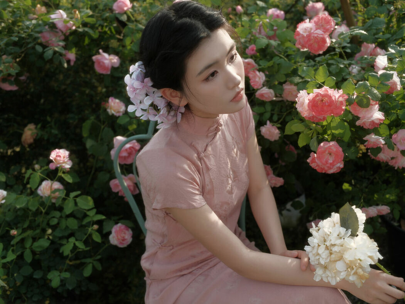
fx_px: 468
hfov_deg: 46.8
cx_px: 202
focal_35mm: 40
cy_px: 152
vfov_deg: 36.0
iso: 250
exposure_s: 1/320
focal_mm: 50
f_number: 5
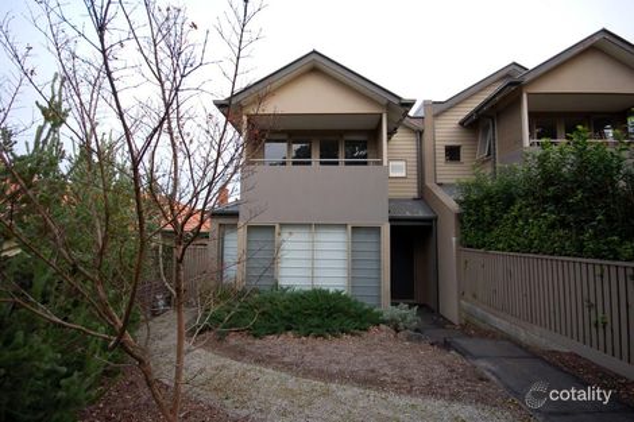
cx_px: 317
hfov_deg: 100.4
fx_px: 264
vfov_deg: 77.3
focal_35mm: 15
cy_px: 211
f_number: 5.6
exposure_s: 1/125
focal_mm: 10
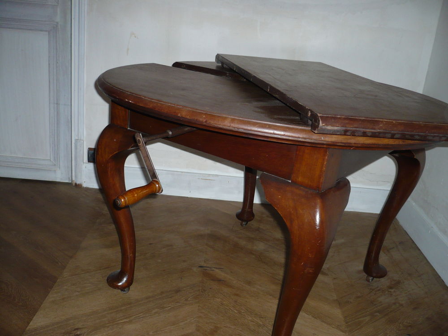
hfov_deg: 52.6
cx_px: 224
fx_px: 453
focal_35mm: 35
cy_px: 168
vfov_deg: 40.7
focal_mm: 5.8
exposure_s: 1/30
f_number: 2.8
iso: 160
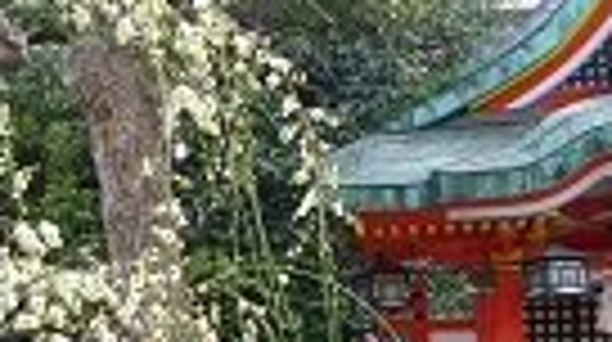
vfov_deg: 11.9
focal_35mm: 100
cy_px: 344
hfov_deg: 20.6
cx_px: -18
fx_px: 1620
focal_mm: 5.7
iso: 200
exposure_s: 1/80
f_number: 2.9
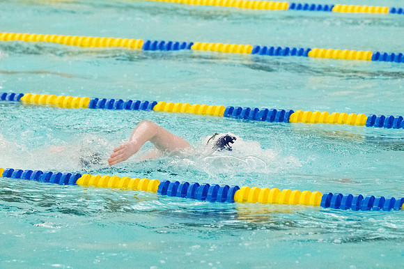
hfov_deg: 7.2
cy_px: 134
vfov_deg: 4.8
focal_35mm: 285
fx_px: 3196
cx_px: 202
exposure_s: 1/1250
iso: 8000
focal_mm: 190
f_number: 4.5
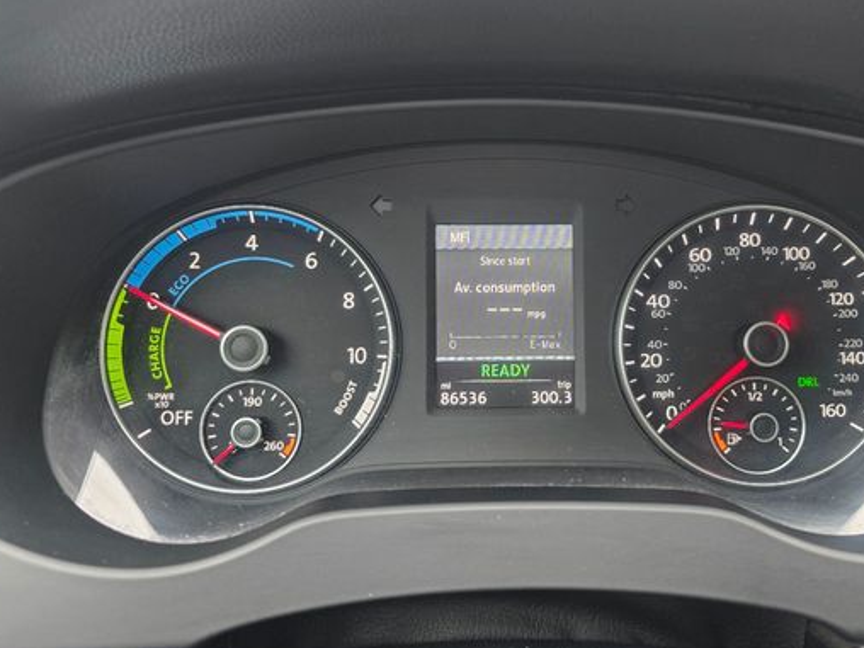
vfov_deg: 48.2
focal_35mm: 29
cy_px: 320
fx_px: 724
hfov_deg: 61.4
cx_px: 492
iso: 200
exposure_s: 1/74.1
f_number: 1.7
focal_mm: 6.3
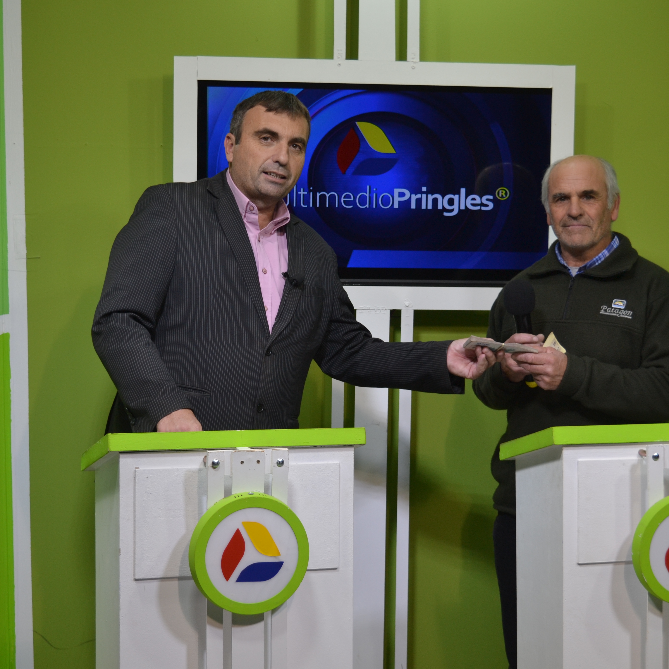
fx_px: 1509
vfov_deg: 25.0
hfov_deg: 25.0
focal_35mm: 69
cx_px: 346
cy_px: 334
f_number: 5.6
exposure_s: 1/125
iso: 180
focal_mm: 36
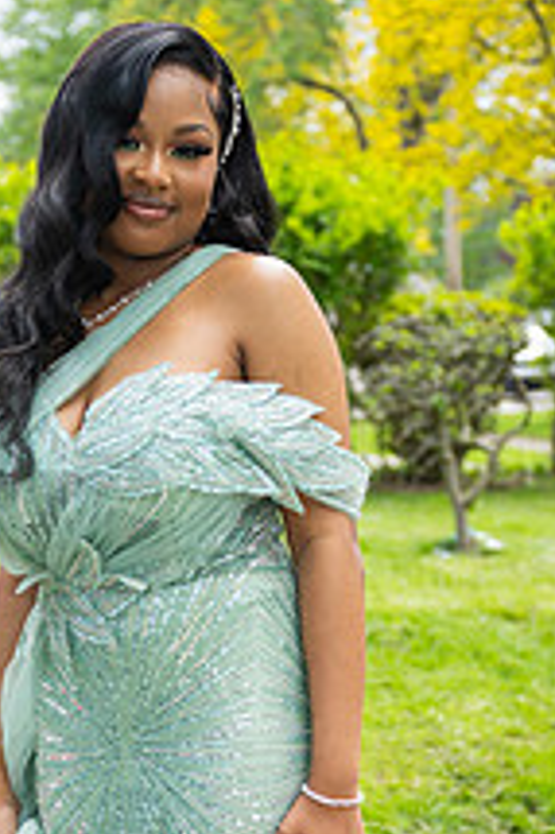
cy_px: 764
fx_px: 1992
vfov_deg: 23.0
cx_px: 120
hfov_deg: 15.8
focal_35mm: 86
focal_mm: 41
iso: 100
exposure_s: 1/320
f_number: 2.8
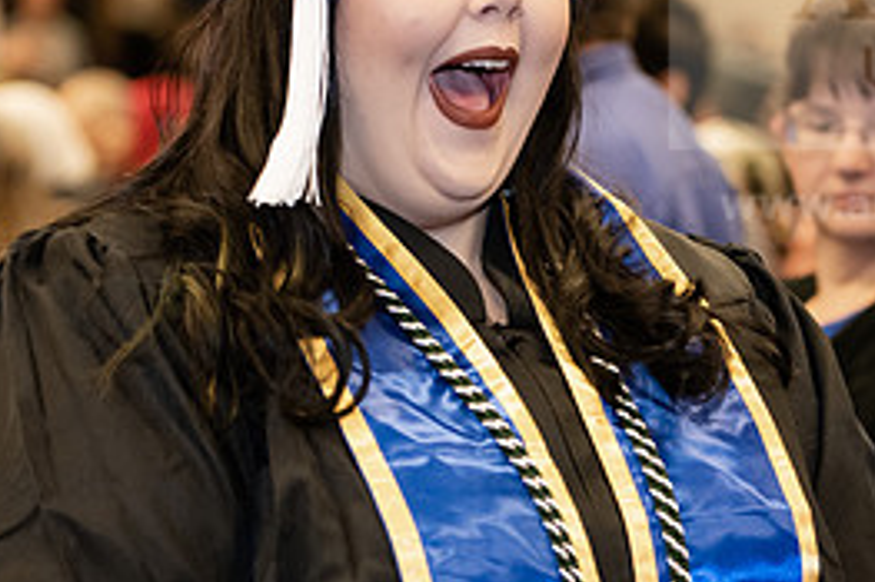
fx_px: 4396
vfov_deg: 7.6
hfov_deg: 11.4
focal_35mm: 181
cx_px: 569
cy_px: 274
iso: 2000
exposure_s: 1/200
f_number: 3.2
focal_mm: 82
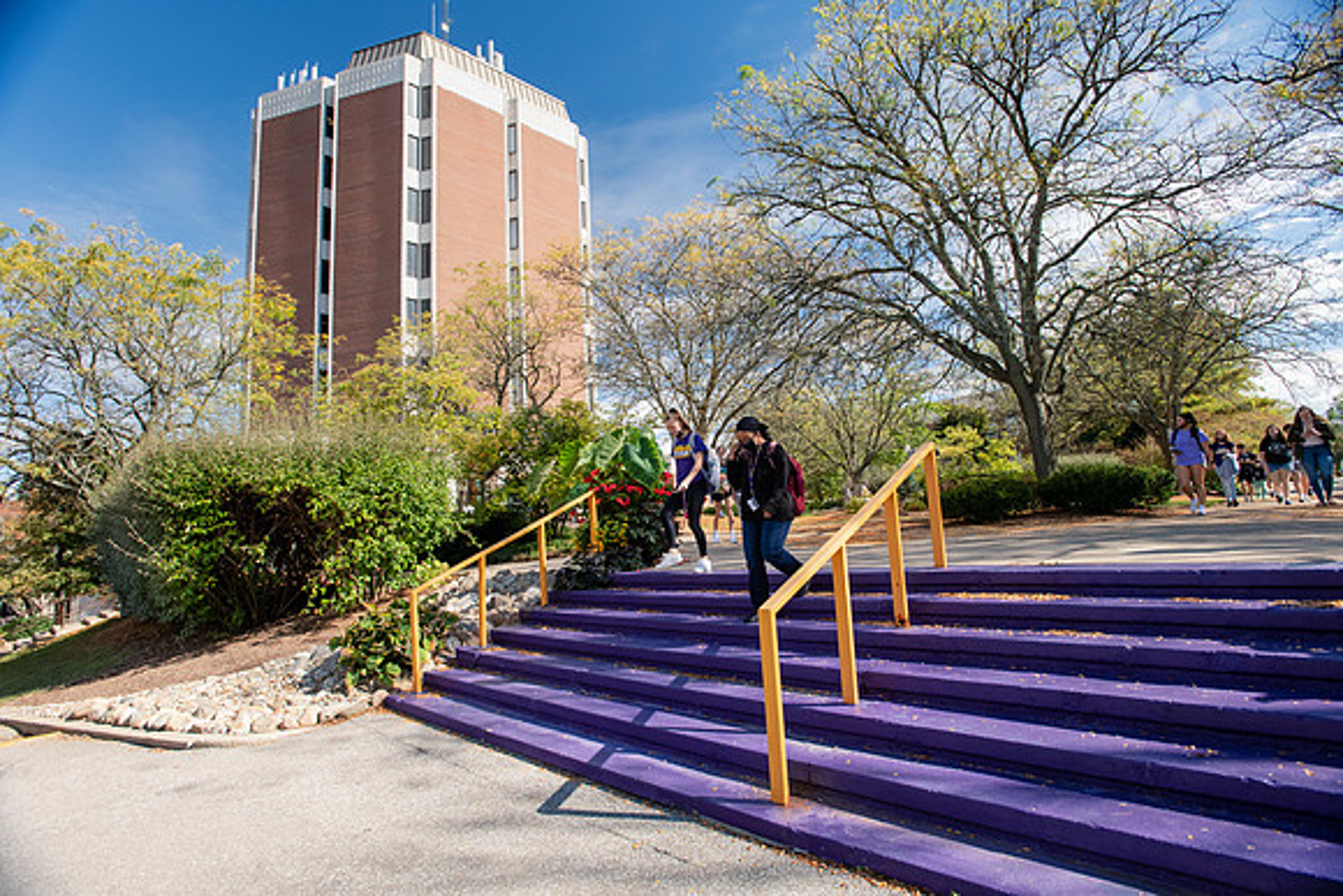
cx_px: 672
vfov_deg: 70.5
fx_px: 634
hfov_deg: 93.3
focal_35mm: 17
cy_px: 448
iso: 640
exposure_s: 1/320
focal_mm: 17
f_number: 7.1
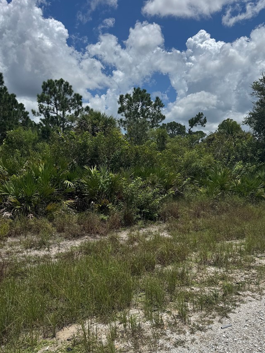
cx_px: 145
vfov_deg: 61.6
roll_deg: -0.2
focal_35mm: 29
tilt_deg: -3.1
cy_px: 189
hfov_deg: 48.2
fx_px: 296
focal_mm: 6.76
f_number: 1.78
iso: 80
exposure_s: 1/10417
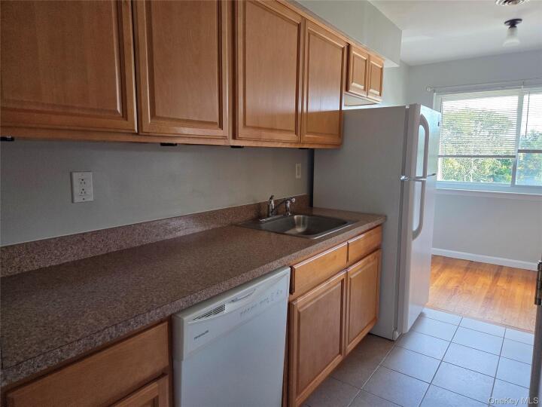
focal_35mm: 23
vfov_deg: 58.9
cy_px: 204
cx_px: 271
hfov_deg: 73.9
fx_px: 360
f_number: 1.8
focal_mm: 5.4
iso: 200
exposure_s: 1/120
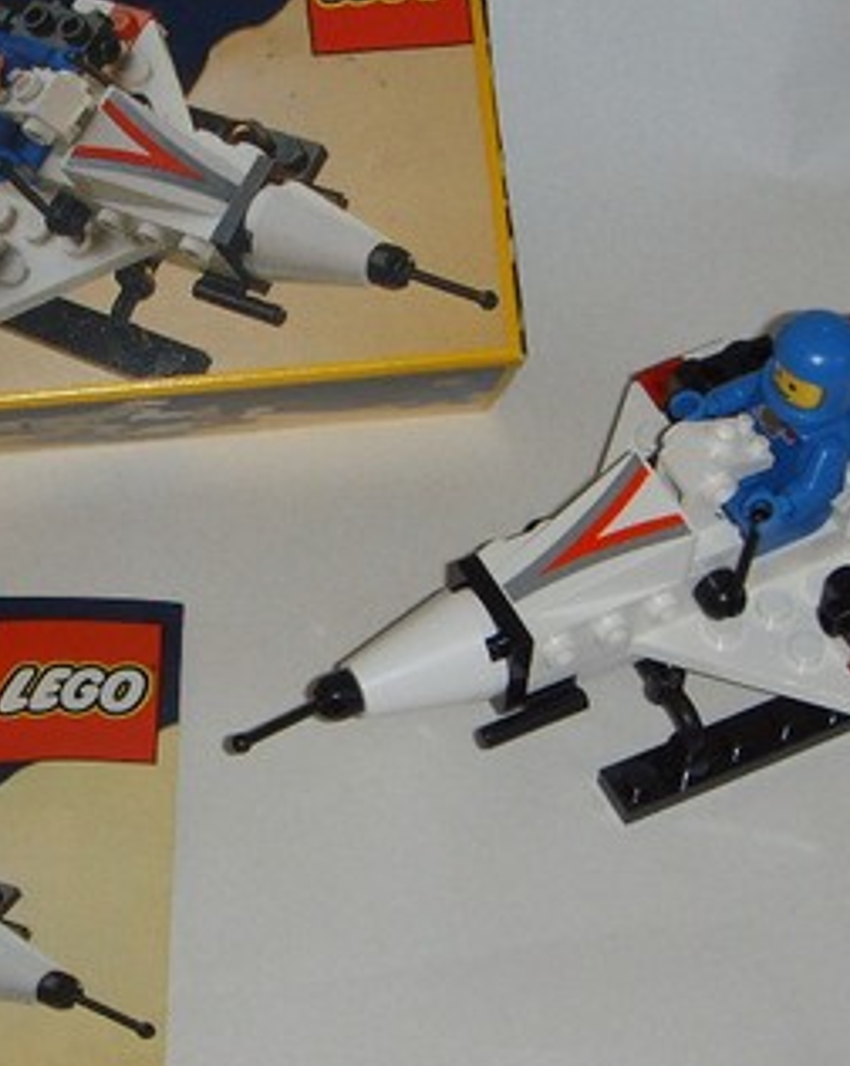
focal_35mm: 99
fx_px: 3119
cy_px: 523
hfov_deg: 15.4
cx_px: 148
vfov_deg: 19.4
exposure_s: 1/45
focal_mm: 8.8
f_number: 3.8
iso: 100
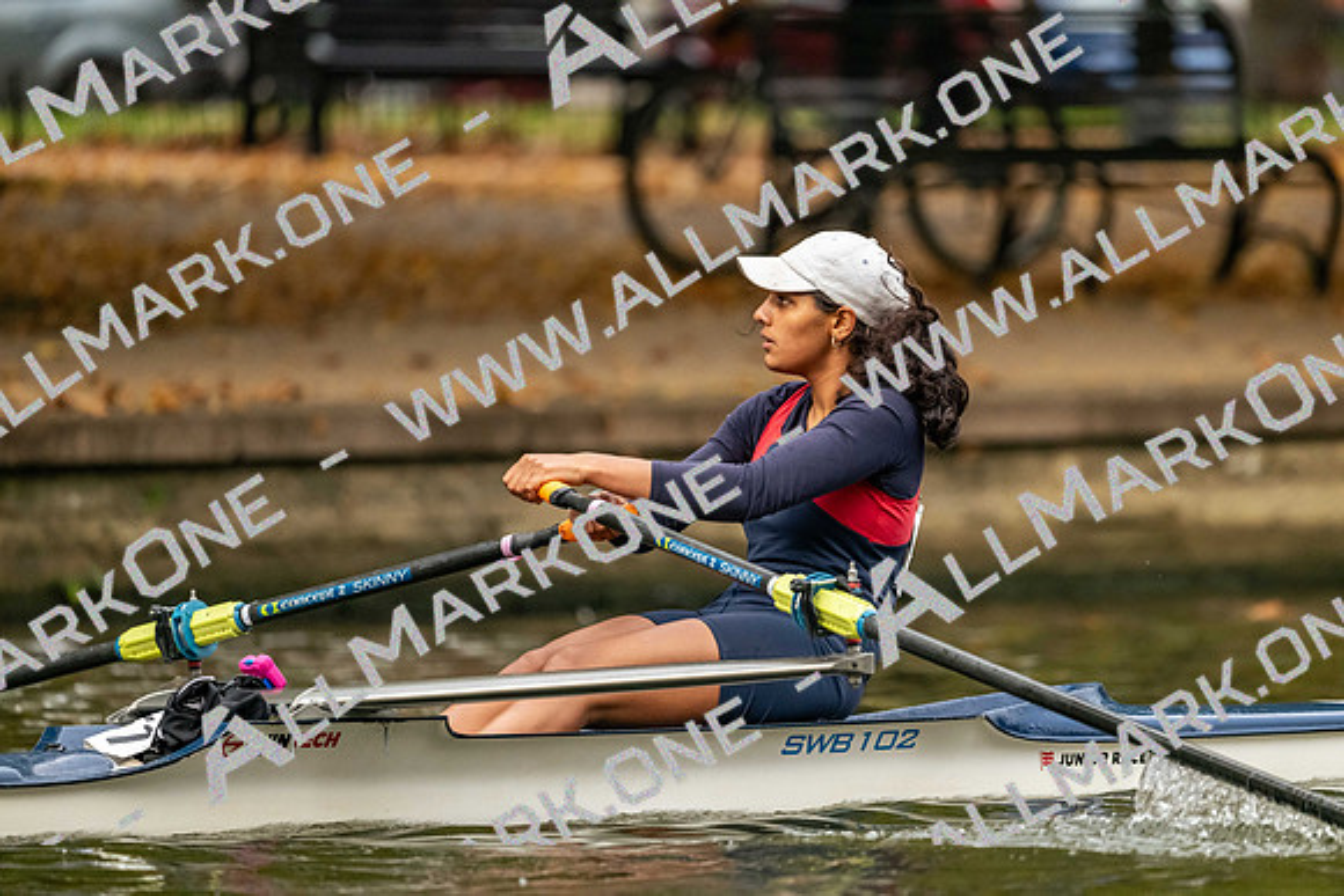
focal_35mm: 400
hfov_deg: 5.2
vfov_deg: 3.4
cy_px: 448
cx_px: 672
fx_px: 14936
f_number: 4.5
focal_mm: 400
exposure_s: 1/2500
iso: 4000
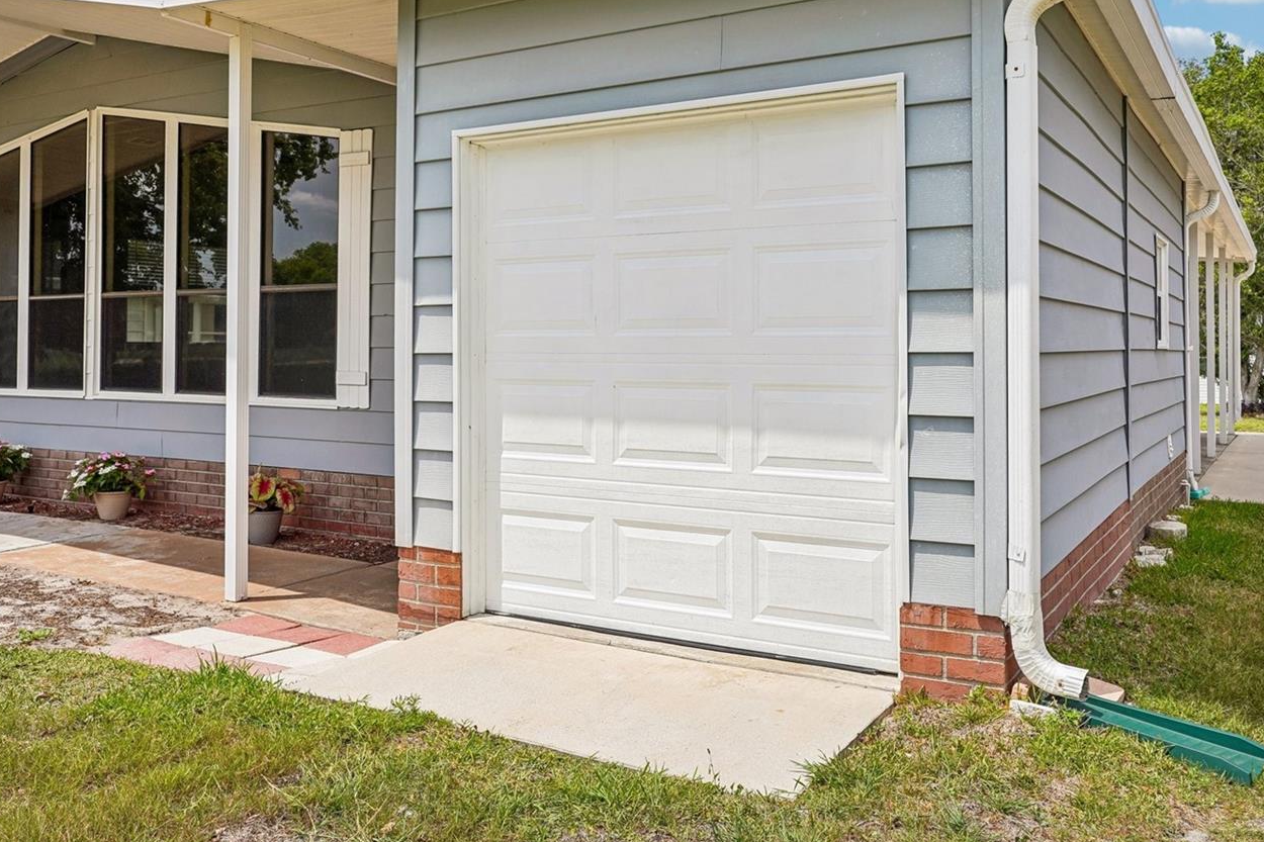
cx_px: 617
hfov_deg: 58.7
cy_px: 325
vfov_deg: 40.9
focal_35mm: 32
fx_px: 1123
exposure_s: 1/500
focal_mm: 25
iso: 100
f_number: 8
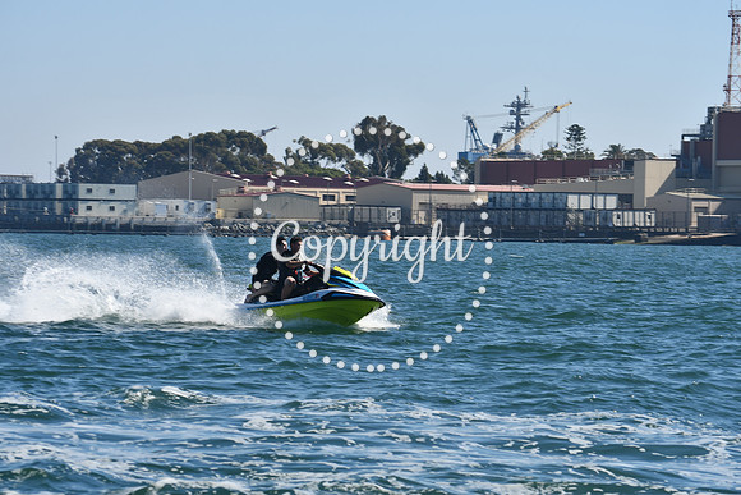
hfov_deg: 11.4
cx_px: 370
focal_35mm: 180
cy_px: 248
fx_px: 3706
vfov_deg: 7.6
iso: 100
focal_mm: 120
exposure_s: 1/400
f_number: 10
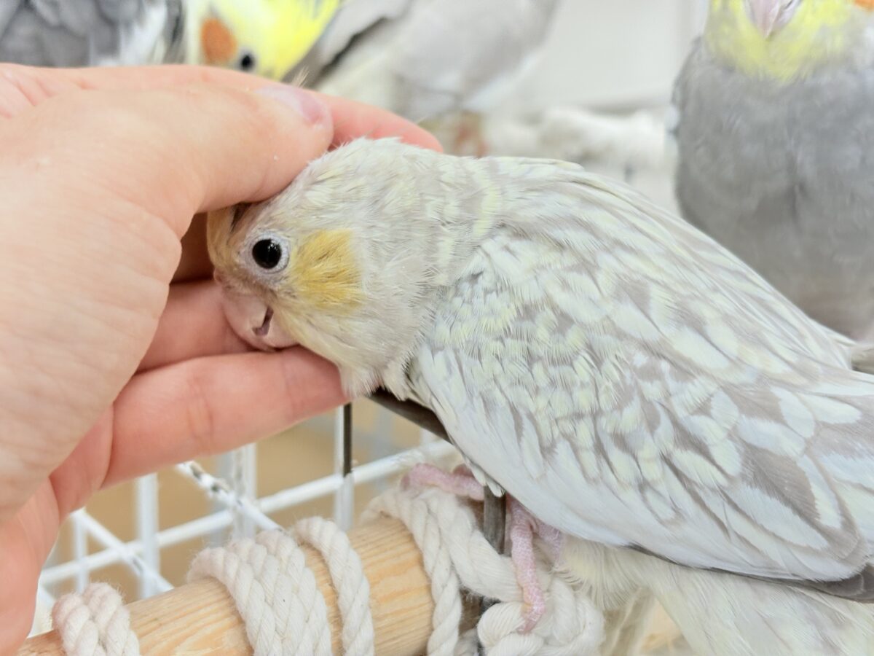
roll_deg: -2.3
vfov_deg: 28.0
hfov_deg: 36.8
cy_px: 328
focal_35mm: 52
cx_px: 437
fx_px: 1313
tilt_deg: -18.2
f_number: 1.6
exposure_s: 1/50
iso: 50
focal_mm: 5.96
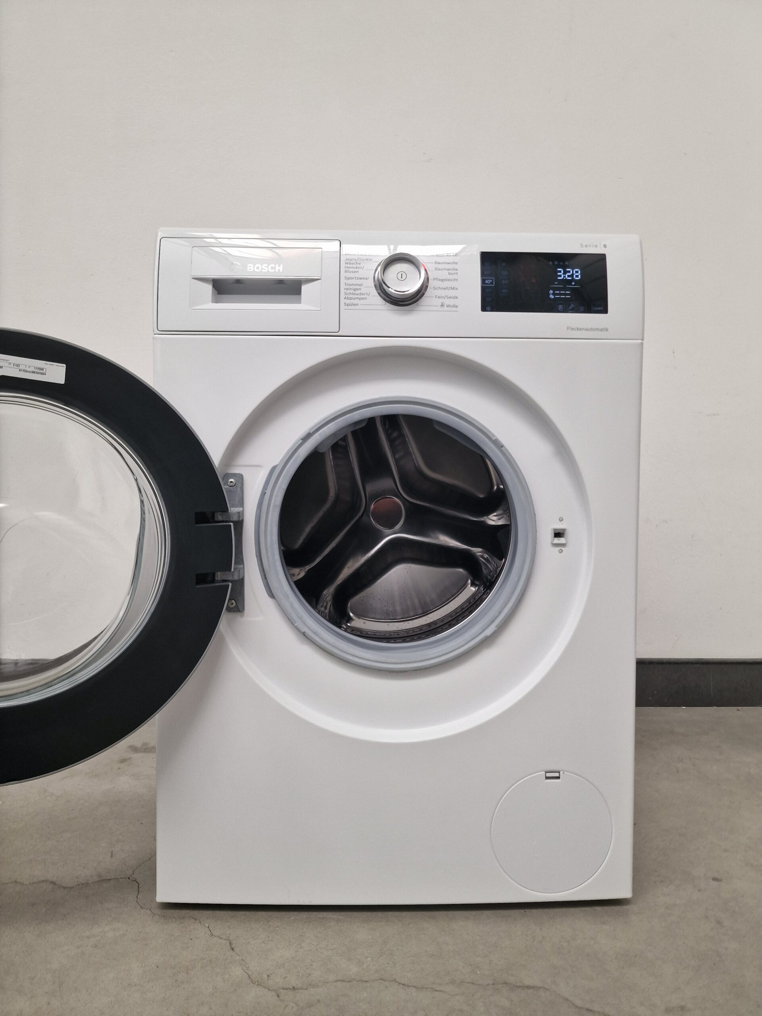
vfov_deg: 73.9
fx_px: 675
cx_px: 381
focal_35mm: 23
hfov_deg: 58.9
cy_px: 508
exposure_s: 1/180
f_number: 1.8
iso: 125
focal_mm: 6.4
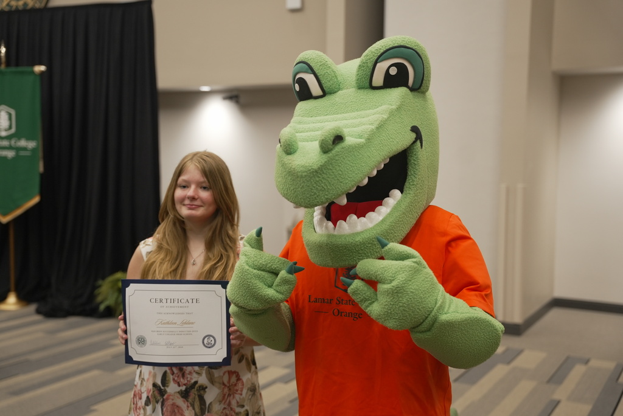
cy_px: 208
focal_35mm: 44
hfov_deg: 44.5
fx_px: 762
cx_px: 312
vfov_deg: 30.6
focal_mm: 44
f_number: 2.8
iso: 800
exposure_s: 1/100
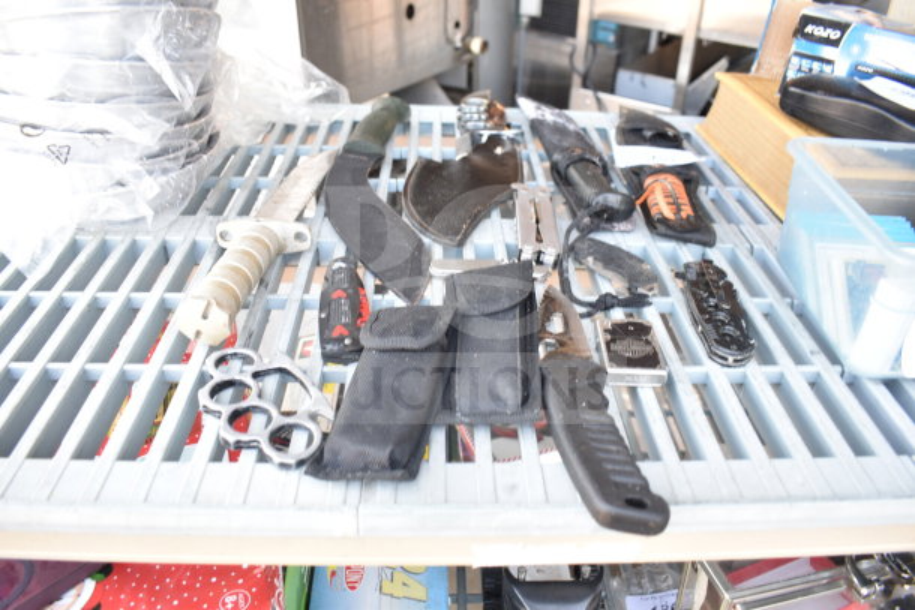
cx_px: 458
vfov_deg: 48.0
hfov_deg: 67.4
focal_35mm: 27
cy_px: 305
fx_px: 686
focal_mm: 18
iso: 200
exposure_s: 1/30
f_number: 3.5
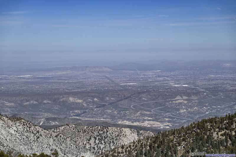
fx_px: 571
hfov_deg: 23.4
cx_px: 118
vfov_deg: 15.7
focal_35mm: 87
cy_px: 78
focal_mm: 87
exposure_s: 1/2500
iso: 100
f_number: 5.6
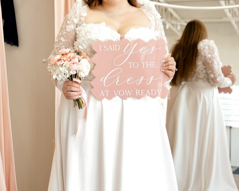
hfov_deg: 27.9
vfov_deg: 22.3
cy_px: 50
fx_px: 481
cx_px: 120
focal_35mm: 68
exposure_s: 1/120
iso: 40
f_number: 1.6
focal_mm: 5.96
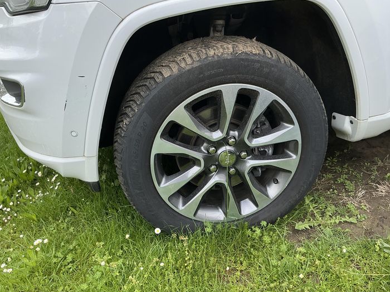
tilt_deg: -29.5
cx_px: 196
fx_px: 361
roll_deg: +2.4
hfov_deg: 56.8
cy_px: 157
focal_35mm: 32
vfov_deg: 44.1
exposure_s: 1/280
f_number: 1.8
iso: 25
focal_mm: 3
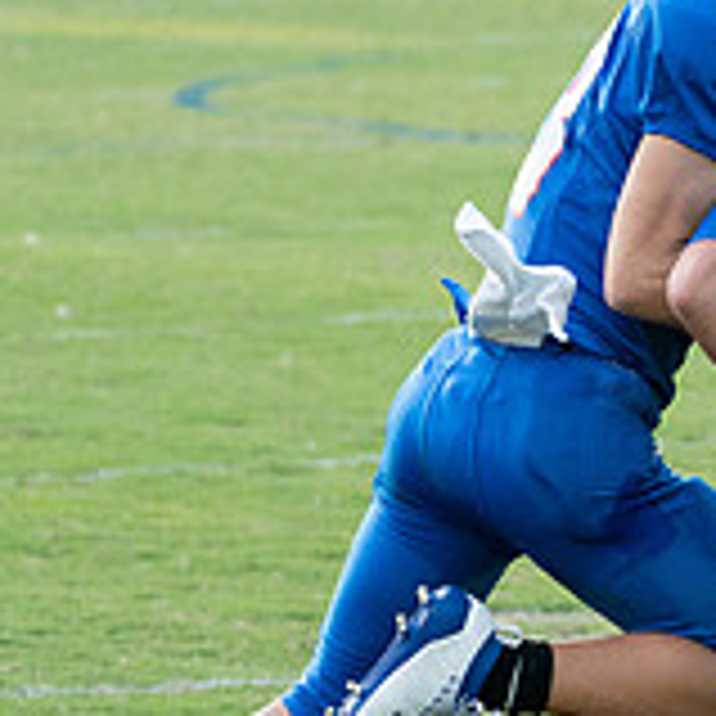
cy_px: 482
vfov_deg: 3.6
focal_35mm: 482
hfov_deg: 3.6
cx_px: 1272
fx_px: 11279
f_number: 5.6
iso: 3200
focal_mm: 148
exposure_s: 1/1000
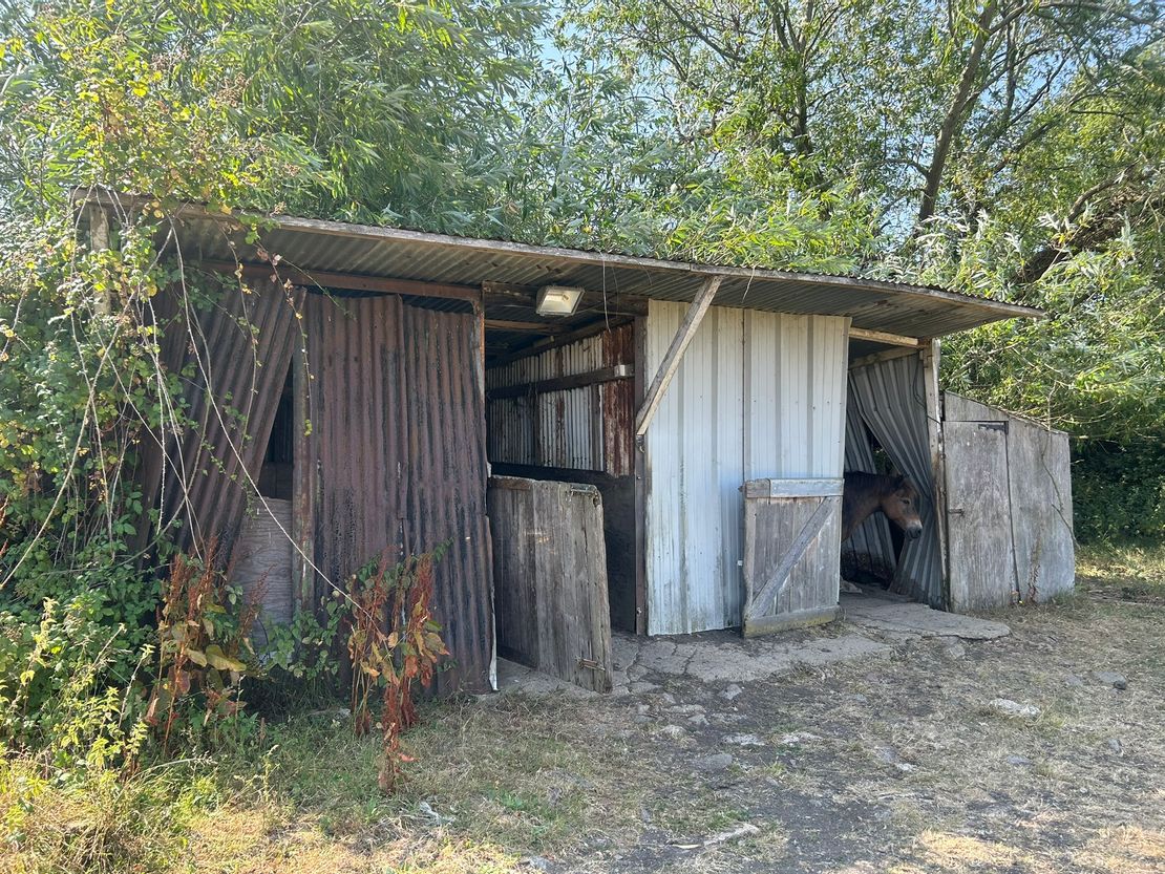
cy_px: 437
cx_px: 582
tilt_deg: -0.2
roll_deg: +0.5
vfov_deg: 53.1
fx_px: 875
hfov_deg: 67.3
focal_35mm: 26
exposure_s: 1/625
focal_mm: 5.7
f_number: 1.5
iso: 50
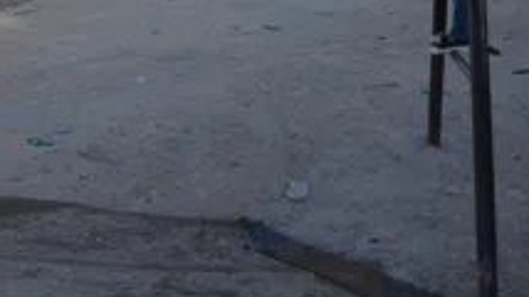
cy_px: -104
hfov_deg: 38.7
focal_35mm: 53
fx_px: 743
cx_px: 171
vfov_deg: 20.4
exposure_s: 1/300
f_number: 1.8
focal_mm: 3.98
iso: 20
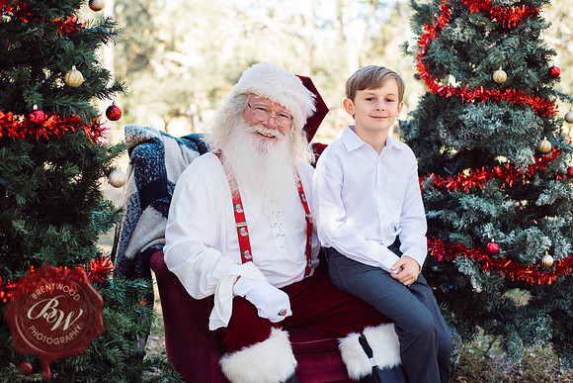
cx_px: 286
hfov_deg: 39.6
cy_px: 192
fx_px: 796
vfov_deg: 27.0
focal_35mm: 50
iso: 125
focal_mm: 50
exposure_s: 1/250
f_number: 3.2
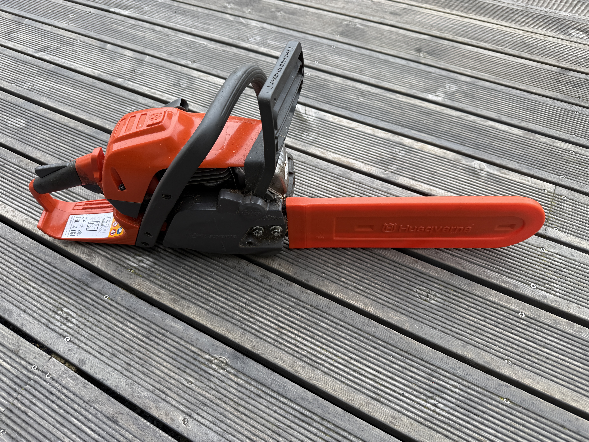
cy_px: 221
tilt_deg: -52.0
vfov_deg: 56.8
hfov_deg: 71.6
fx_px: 408
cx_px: 294
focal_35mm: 24
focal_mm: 6.76
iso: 80
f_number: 1.78
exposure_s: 1/637
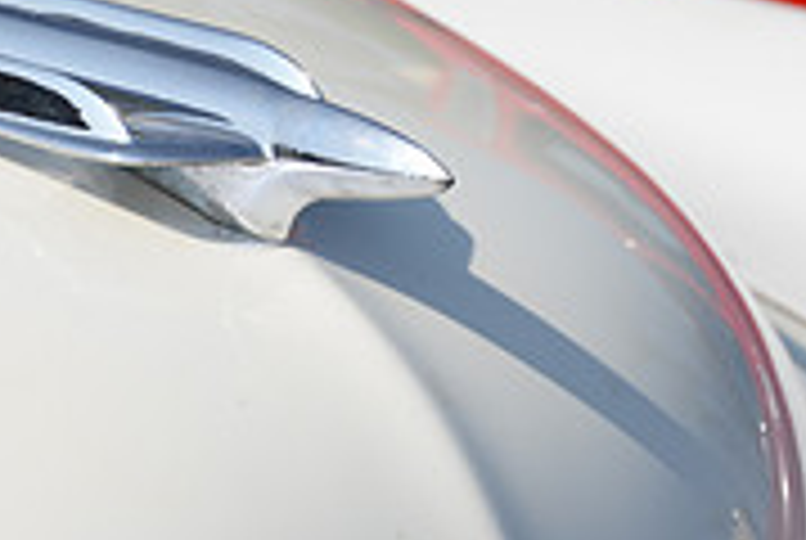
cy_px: 659
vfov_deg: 2.8
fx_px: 10876
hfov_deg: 4.2
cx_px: 513
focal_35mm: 485
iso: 100
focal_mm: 150
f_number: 5.6
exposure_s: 1/640
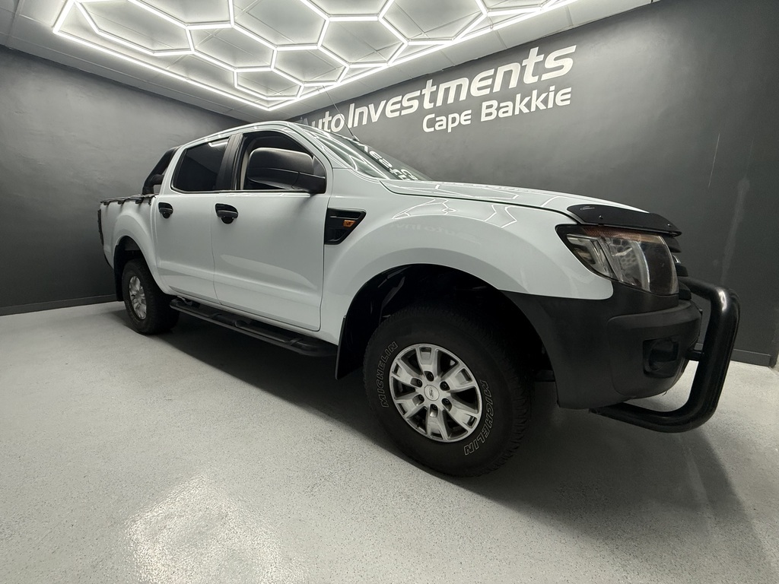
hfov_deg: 102.1
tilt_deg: -9.9
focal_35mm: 14
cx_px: 390
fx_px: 315
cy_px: 292
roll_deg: -0.1
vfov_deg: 85.7
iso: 250
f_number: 2.2
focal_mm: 2.22
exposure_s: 1/100
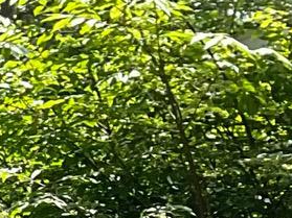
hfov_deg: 8.1
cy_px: 676
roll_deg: -2.8
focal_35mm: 213
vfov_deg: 6.3
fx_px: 1796
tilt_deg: -10.5
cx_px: -536
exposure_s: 1/804
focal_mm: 3
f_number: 1.8
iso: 16
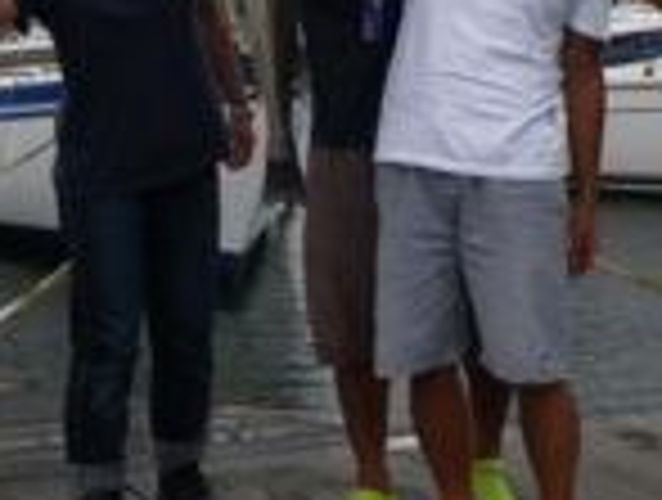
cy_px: 14
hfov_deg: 25.6
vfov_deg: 19.0
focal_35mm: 76
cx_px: 342
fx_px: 1457
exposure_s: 1/125
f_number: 3.5
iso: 50
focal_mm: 5
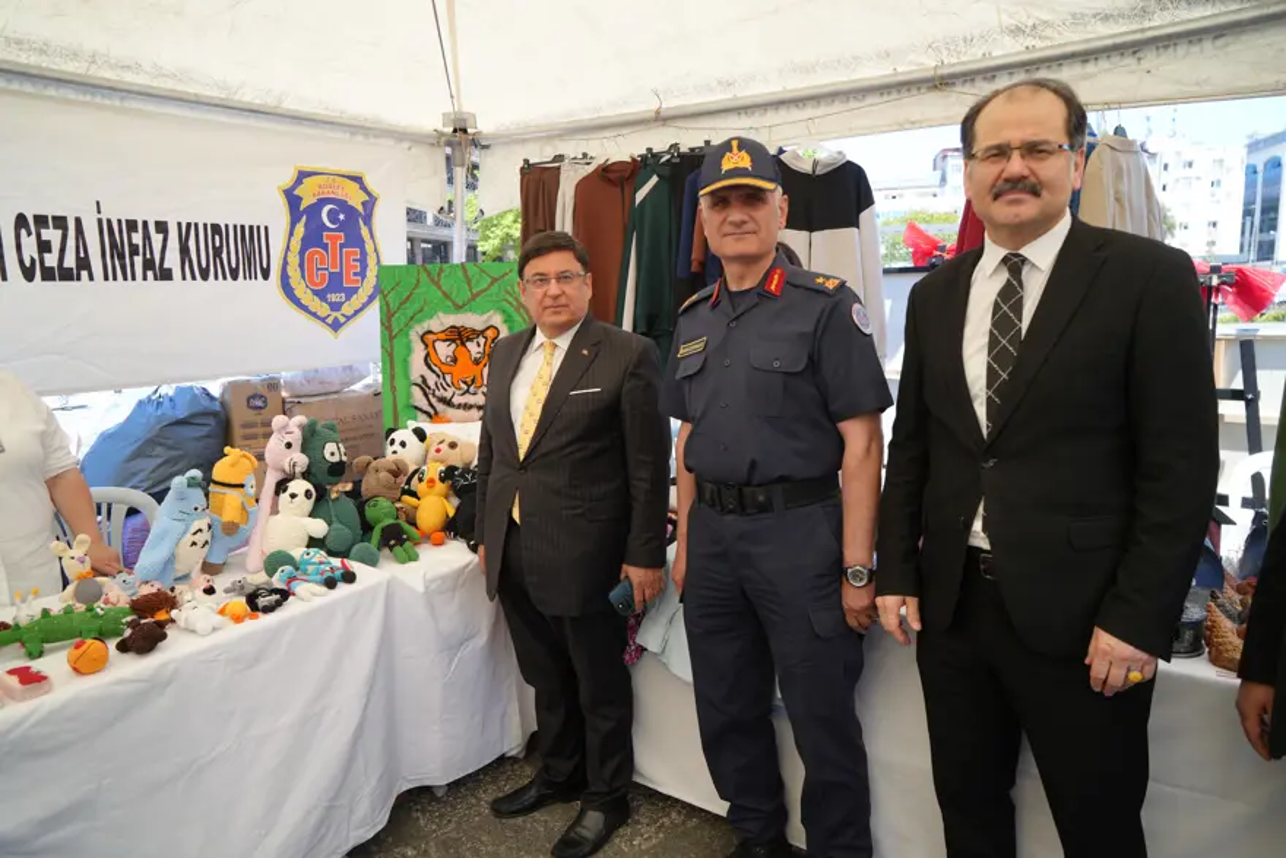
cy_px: 429
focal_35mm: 24
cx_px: 643
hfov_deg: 73.7
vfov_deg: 53.2
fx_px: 857
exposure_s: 1/160
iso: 100
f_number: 4
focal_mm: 24
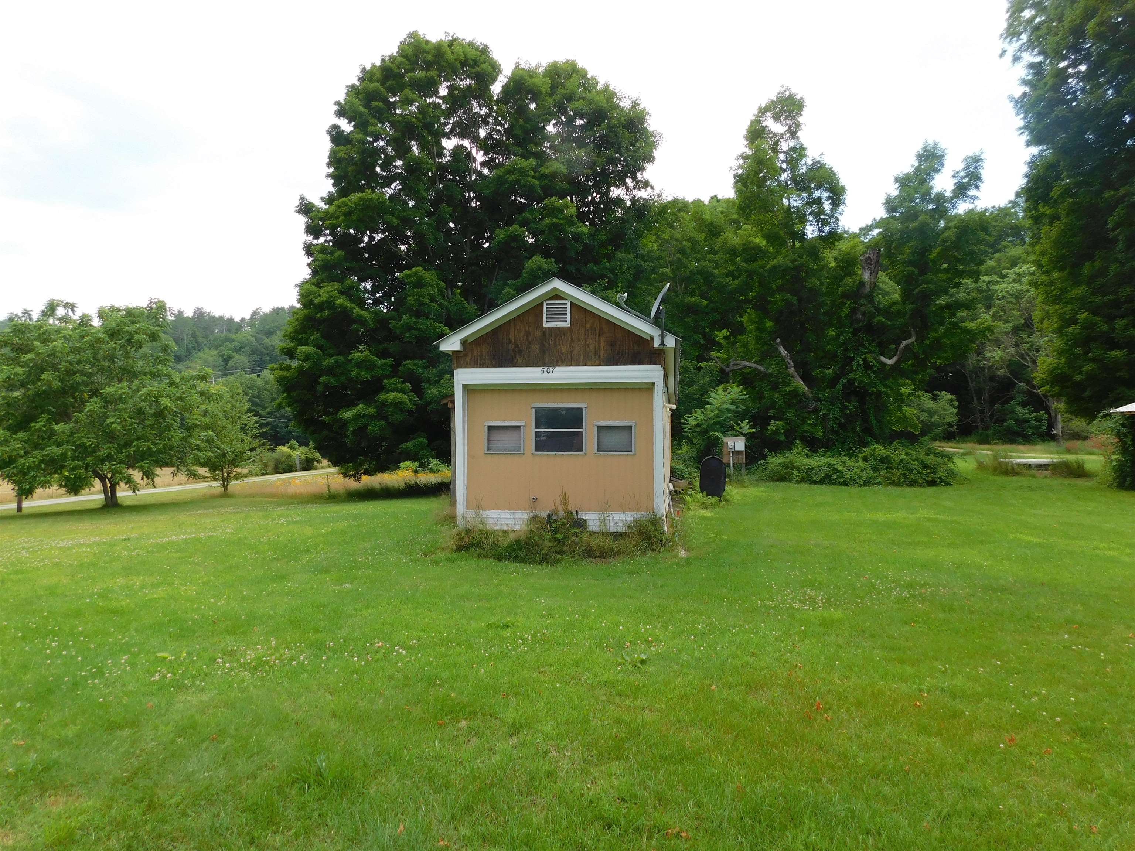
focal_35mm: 24
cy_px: 426
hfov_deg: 71.6
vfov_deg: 56.8
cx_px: 568
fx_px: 787
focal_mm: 4.1
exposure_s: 1/400
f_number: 3
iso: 125
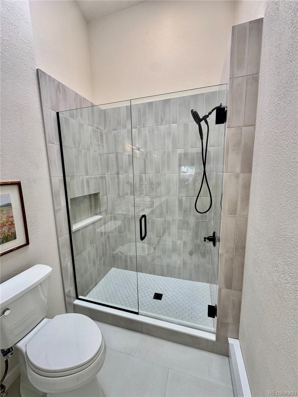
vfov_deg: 102.1
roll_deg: +1.0
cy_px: 198
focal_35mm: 14
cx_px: 149
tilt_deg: -8.7
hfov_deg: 85.7
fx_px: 161
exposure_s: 1/99
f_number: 2.2
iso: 80
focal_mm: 2.22
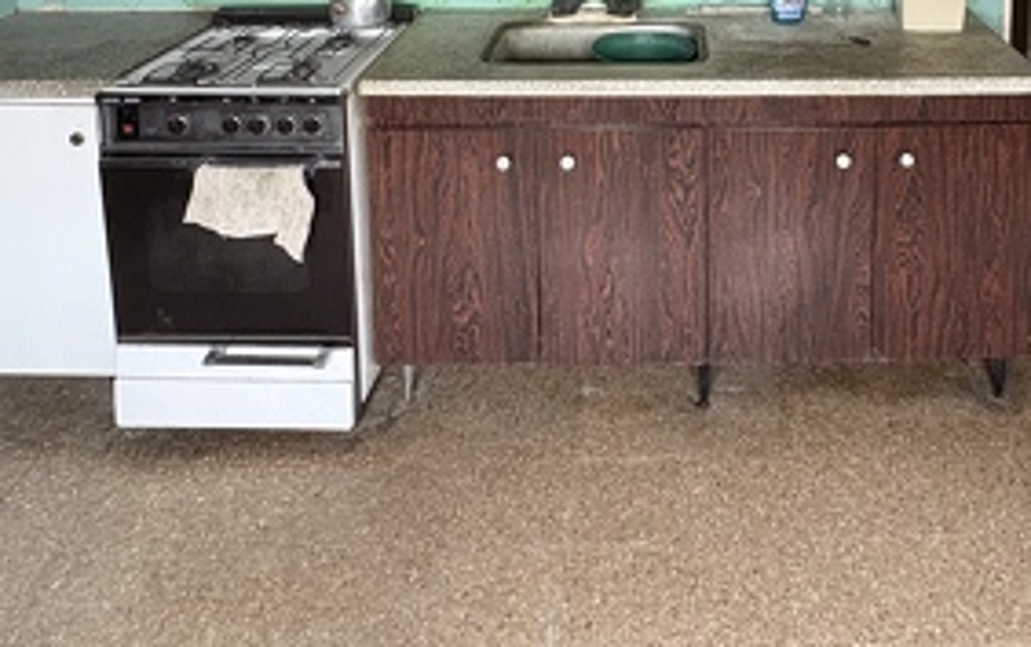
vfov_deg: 31.2
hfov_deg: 54.1
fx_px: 985
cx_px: 691
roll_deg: +0.7
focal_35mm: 35
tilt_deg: -7.0
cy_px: -110
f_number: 2.2
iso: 400
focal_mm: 2.22
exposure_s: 1/60
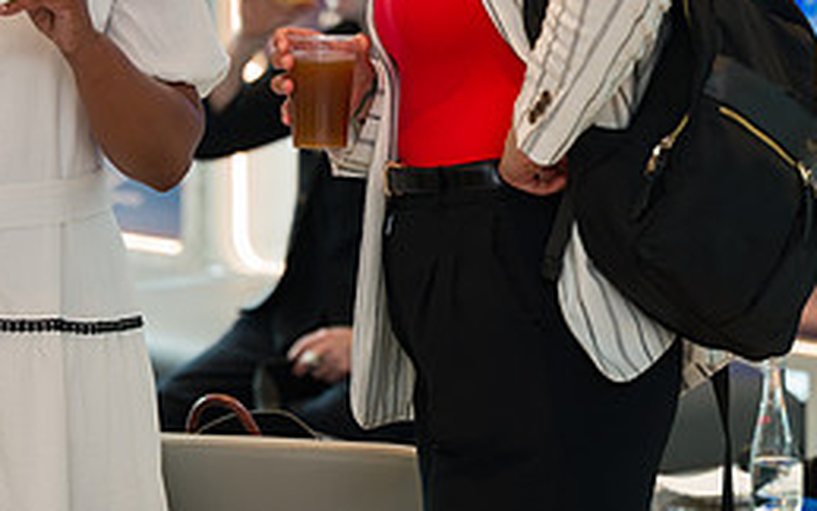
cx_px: 293
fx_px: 4410
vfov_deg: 6.6
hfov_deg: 10.6
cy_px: -69
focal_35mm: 198
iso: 400
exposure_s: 1/160
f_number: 3.2
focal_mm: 86
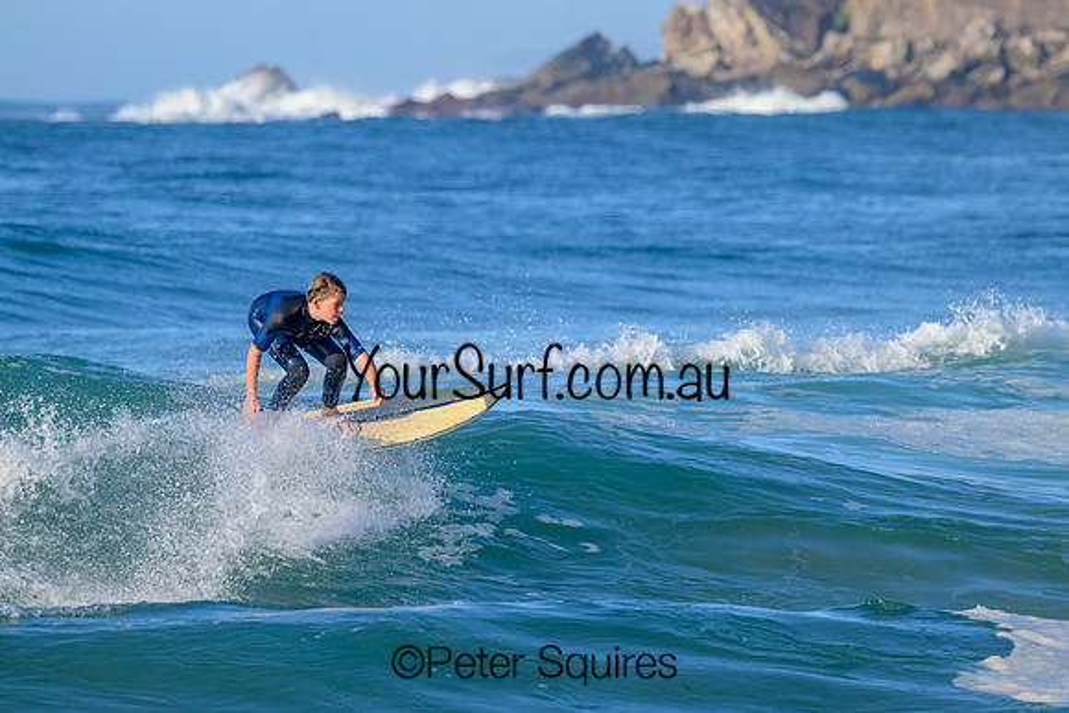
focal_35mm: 481
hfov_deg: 4.3
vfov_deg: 2.9
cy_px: 356
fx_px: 14285
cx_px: 534
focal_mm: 470
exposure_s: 1/2000
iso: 1250
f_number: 10
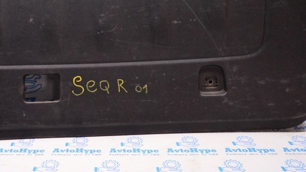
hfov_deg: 40.0
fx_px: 406
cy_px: 18
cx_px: 72
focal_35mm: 50
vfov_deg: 23.4
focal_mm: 18
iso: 3200
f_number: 3.5
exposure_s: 1/320
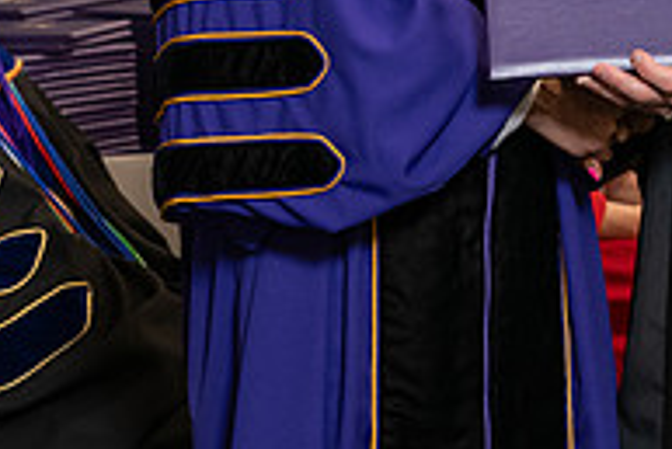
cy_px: -124
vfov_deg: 6.5
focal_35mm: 210
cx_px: 484
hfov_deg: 9.8
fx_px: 3923
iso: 2000
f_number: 5
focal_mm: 70
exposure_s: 1/125
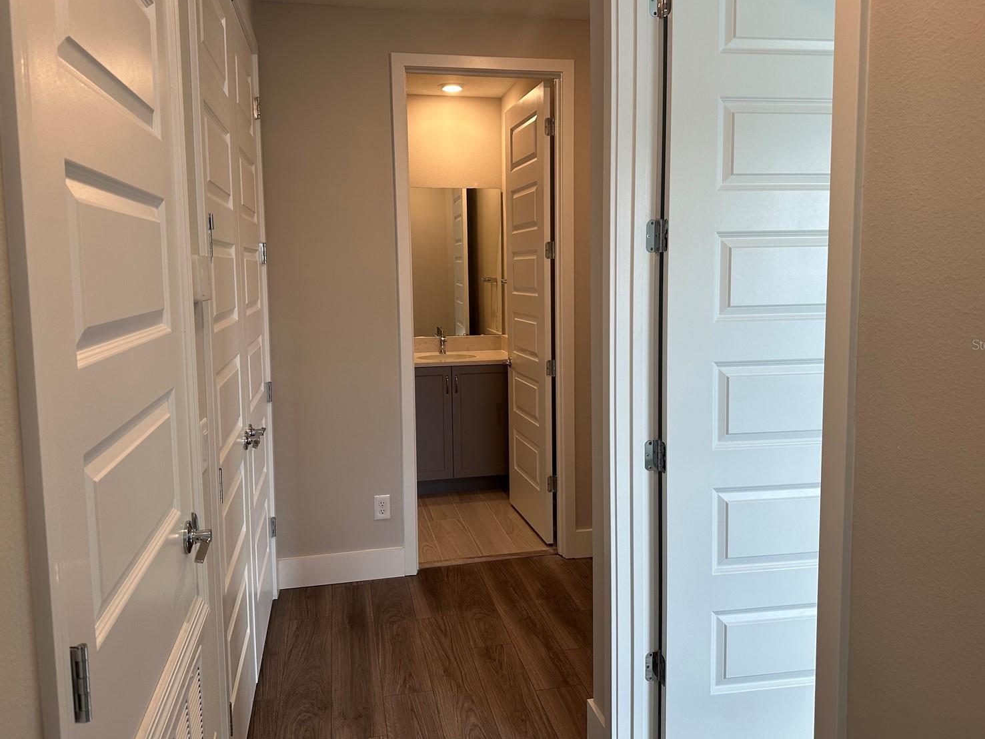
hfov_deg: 67.3
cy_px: 344
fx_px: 740
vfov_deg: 53.0
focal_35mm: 26
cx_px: 502
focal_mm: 6.86
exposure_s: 1/120
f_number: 1.78
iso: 80
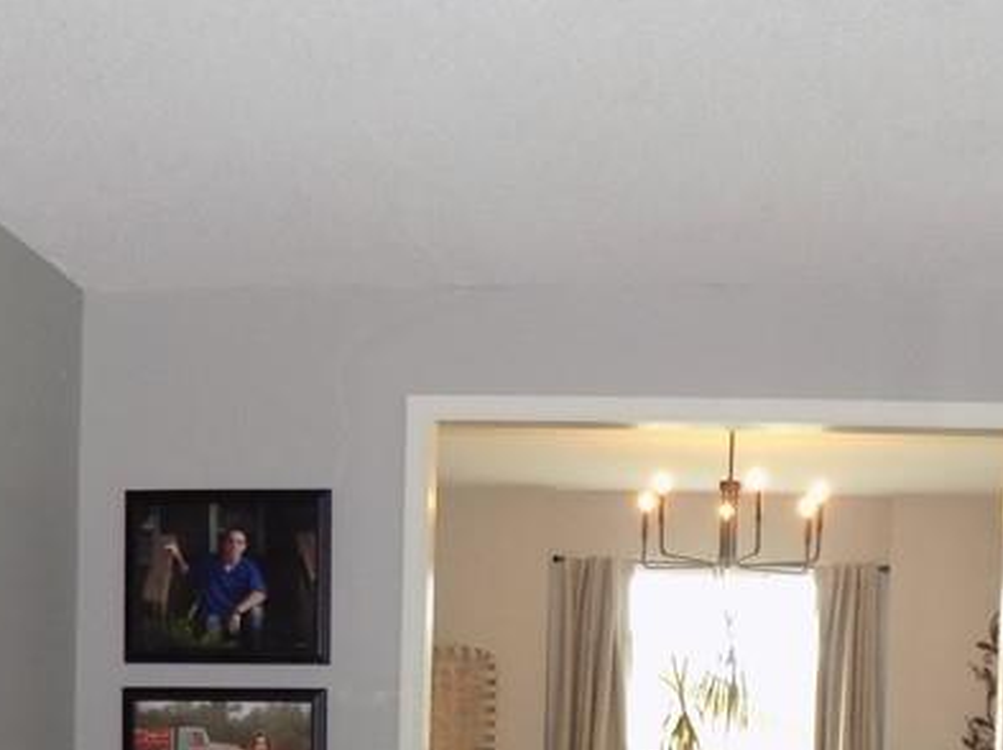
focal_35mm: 60
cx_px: 577
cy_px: 916
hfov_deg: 32.2
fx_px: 1737
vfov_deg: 22.4
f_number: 3.1
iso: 220
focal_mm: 4
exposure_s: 1/30
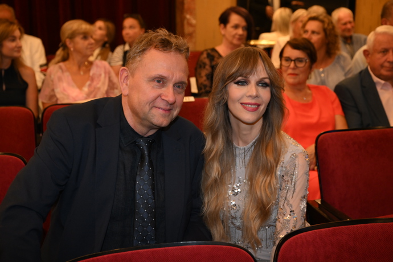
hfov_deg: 38.9
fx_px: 557
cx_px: 196
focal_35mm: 51
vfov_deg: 26.5
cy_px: 131
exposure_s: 1/125
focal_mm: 51
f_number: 4.5
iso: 2000
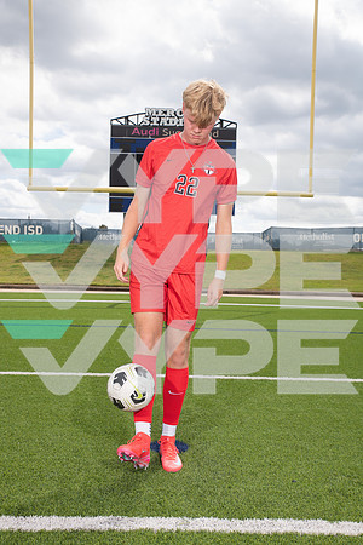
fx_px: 544
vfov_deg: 53.1
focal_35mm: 36
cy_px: 272
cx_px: 182
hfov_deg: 36.9
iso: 125
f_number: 7.1
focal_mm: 36
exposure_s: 1/400
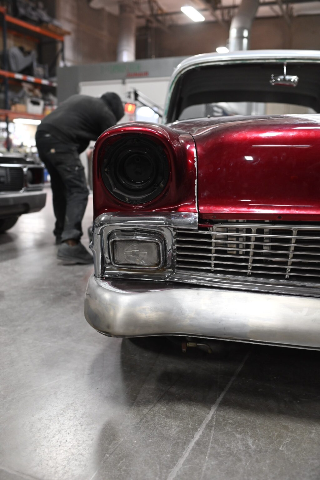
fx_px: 467
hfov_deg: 37.9
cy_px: 240
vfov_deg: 54.4
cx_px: 160
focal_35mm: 35
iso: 1600
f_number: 2.8
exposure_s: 1/125
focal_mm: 35
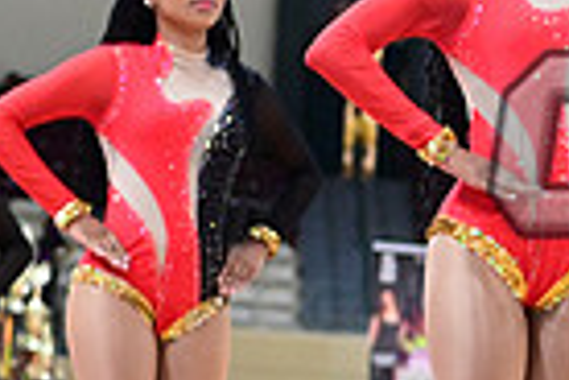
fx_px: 3319
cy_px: 165
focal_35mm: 210
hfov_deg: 9.2
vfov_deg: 6.5
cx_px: 1109
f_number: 3.2
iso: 6400
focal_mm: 50
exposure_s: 1/1000
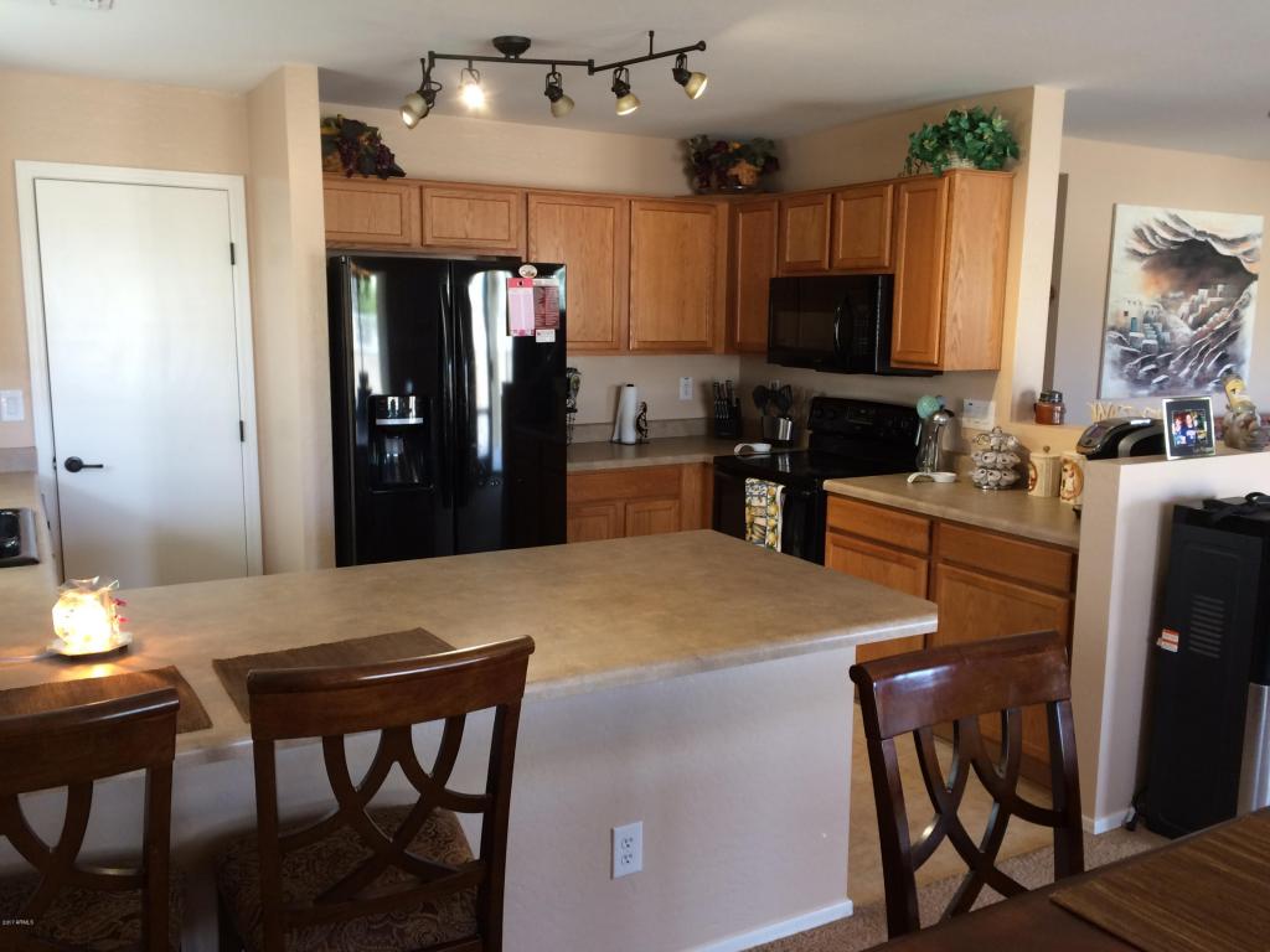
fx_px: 1064
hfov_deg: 61.7
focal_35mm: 29
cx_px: 635
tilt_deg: -11.7
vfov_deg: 48.2
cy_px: 476
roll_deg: -0.4
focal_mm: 4.15
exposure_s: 1/30
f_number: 2.2
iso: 64
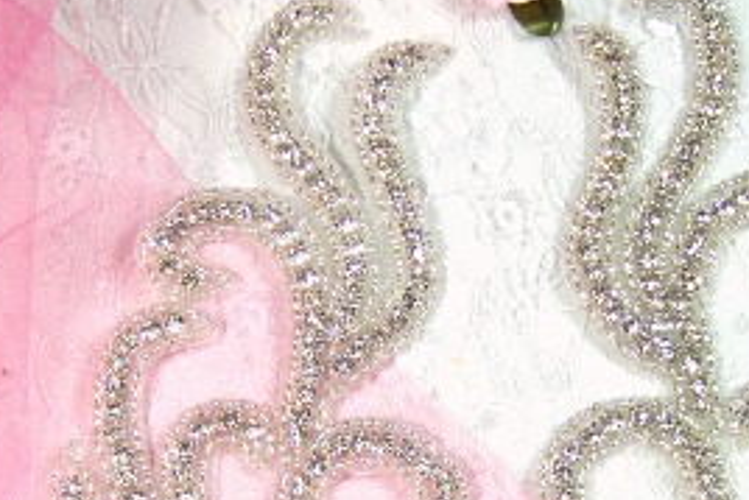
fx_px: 1978
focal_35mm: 95
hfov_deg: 21.4
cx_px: 482
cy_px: 520
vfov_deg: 14.2
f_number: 2.8
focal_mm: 7.6
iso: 70
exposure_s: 1/60
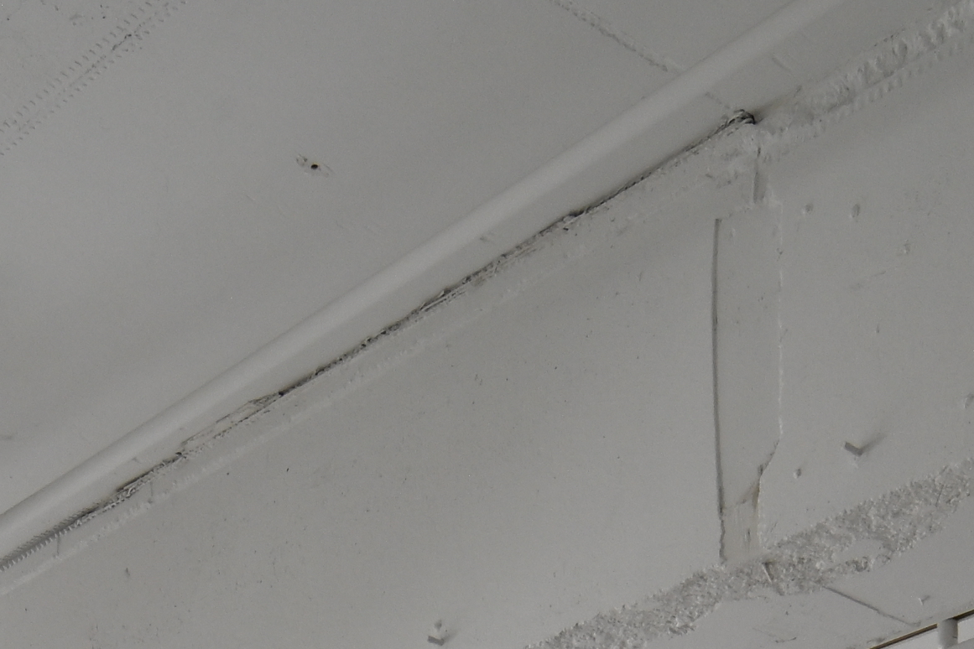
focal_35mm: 96
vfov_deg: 11.2
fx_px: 2597
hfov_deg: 21.2
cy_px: 1686
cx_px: 327
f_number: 16
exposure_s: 1/2.5
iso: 400
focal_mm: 18
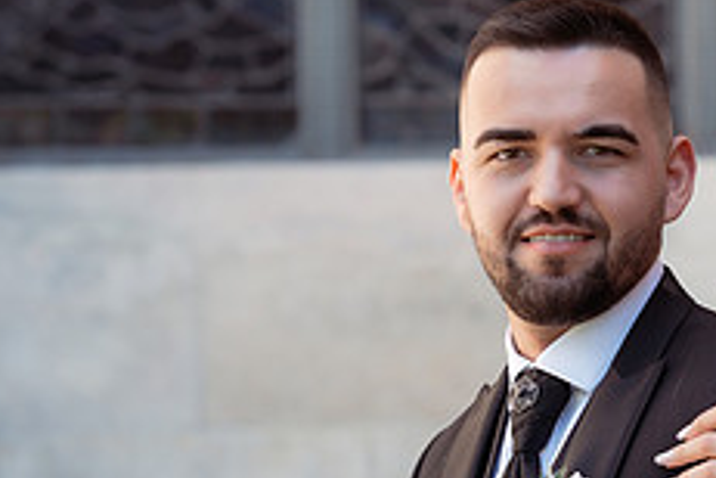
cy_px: 407
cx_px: 750
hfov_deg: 9.6
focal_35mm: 213
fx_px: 4236
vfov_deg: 6.4
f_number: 3.5
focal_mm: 85
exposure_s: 1/320
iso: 200
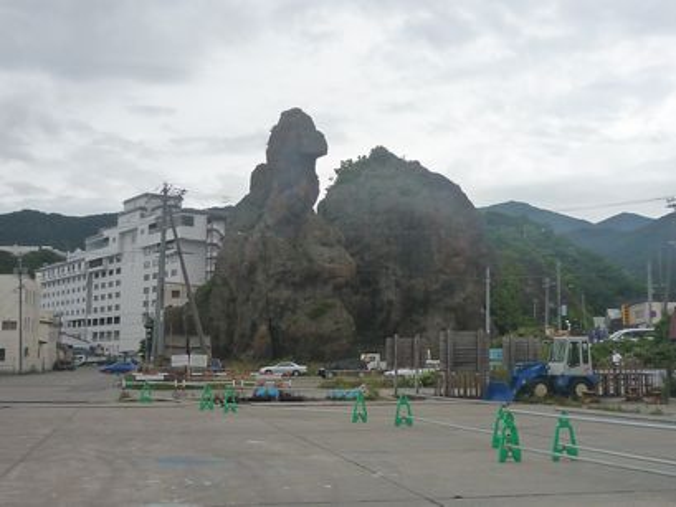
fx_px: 879
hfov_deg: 42.1
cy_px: 254
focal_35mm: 45
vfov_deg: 32.2
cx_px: 338
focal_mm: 4.4
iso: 160
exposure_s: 1/400
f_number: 2.8
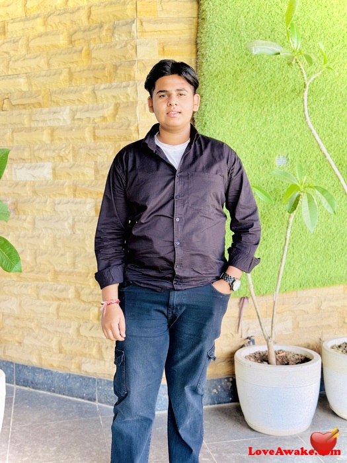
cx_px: 174
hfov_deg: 30.3
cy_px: 232
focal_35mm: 48
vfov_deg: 39.7
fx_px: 642
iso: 64
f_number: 1.78
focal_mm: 6.76
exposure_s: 1/122
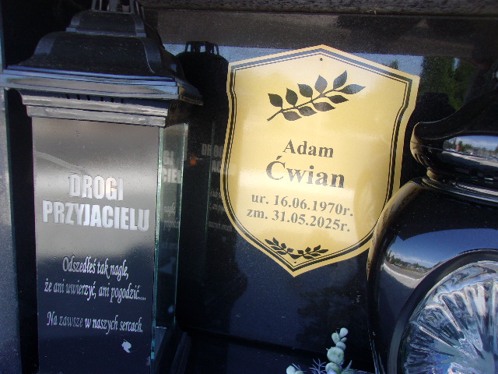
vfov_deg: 51.4
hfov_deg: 65.3
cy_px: 187
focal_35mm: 27
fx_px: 388
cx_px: 249
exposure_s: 1/110
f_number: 3
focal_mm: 4.9
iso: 80
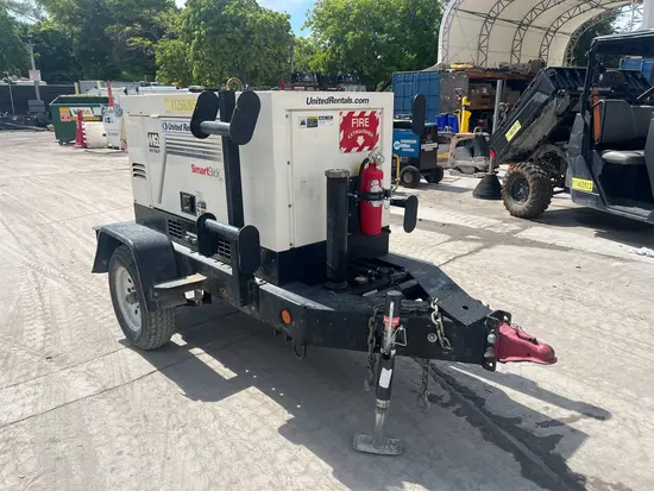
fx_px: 491
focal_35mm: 26
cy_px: 246
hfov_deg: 67.3
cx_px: 327
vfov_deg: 53.1
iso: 50
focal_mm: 5.1
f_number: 1.6
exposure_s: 1/3521
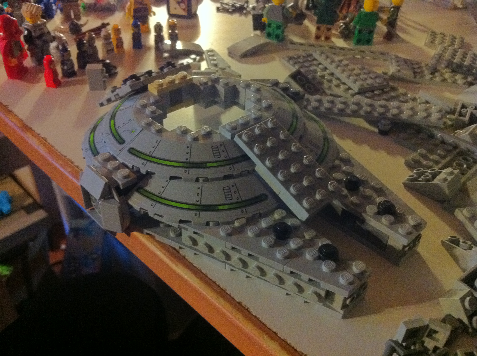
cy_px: 178
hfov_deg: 52.7
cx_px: 238
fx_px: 482
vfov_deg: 40.6
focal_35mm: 35
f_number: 2.8
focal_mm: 3.85
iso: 1000
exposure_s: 1/15
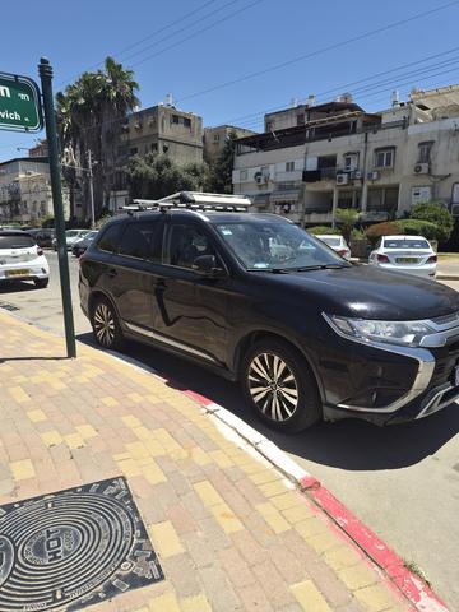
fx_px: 407
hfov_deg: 58.9
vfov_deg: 73.9
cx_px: 230
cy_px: 306
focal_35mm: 23
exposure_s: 1/1052
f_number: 1.8
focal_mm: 5.4
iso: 16
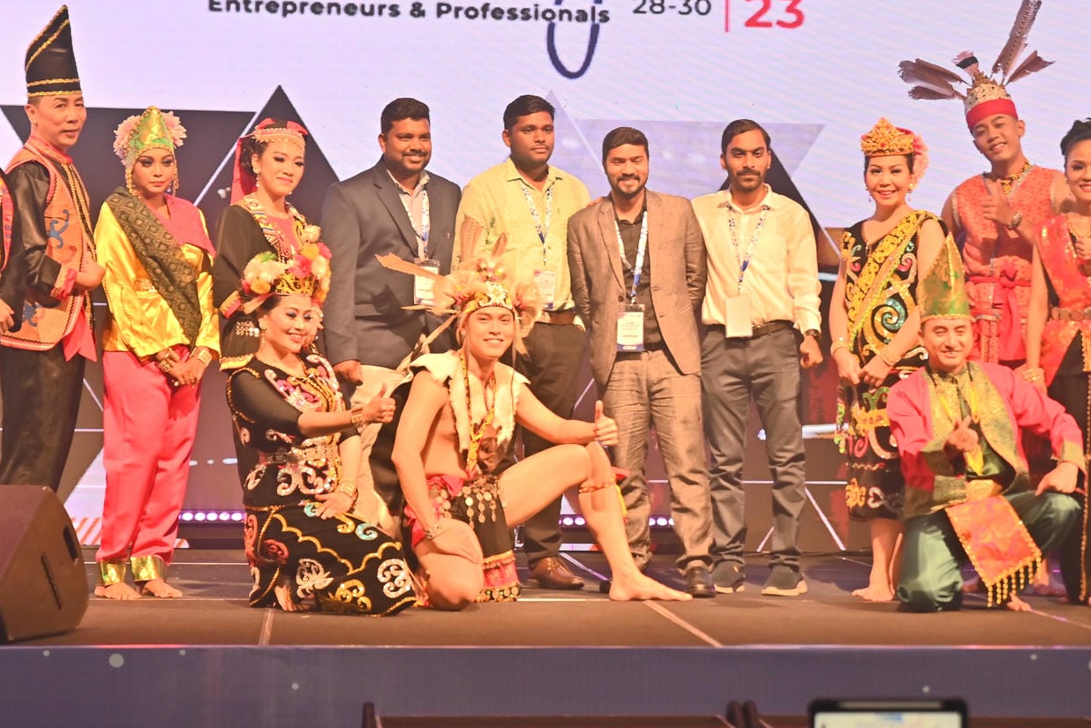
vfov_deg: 15.7
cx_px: 584
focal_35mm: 87
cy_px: 276
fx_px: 2637
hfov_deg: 23.4
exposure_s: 1/200
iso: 400
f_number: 4
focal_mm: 56
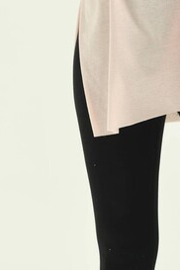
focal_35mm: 225
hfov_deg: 6.1
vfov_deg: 9.0
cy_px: -87
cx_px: 189
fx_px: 1687
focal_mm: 82
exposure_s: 1/160
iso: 125
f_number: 5.6
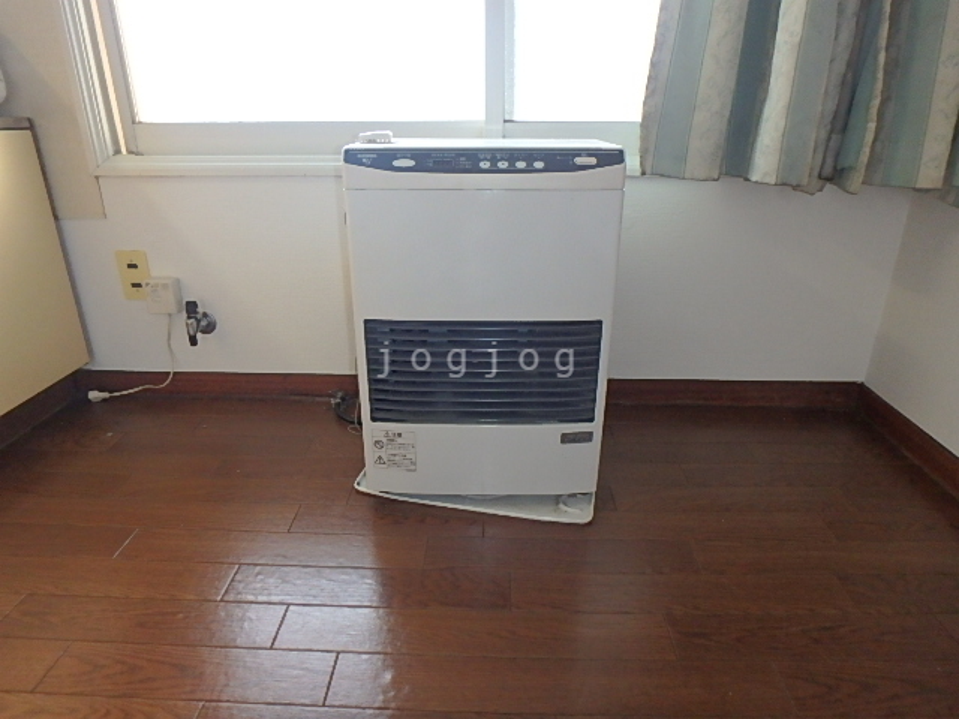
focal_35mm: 21
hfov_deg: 79.0
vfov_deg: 63.4
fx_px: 582
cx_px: 480
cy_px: 360
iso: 400
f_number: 3.5
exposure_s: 1/30
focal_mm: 3.7
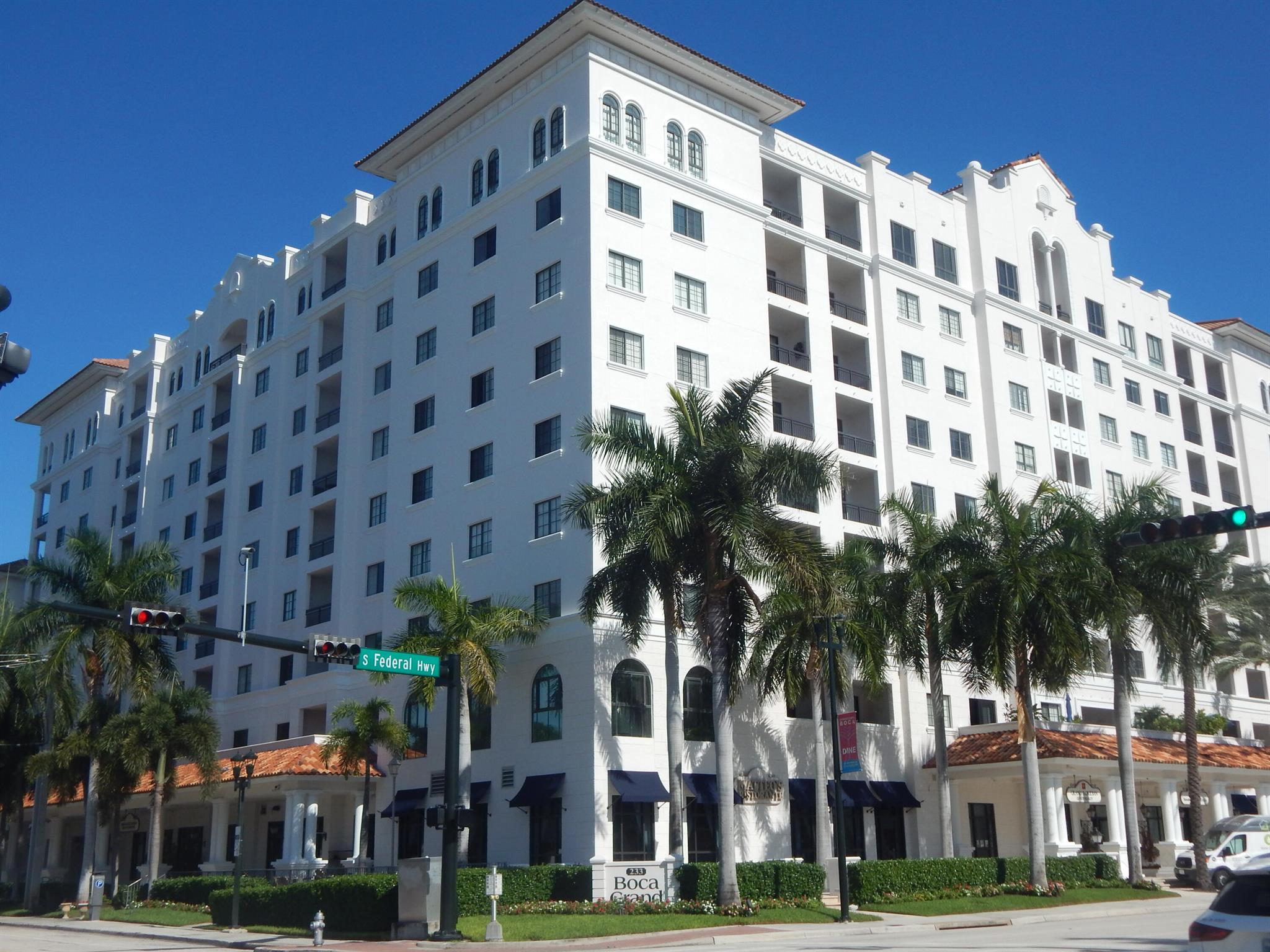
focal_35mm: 38
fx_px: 1394
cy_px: 476
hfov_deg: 49.0
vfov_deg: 37.7
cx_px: 635
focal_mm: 6.8
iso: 125
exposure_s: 1/640
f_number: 6.9
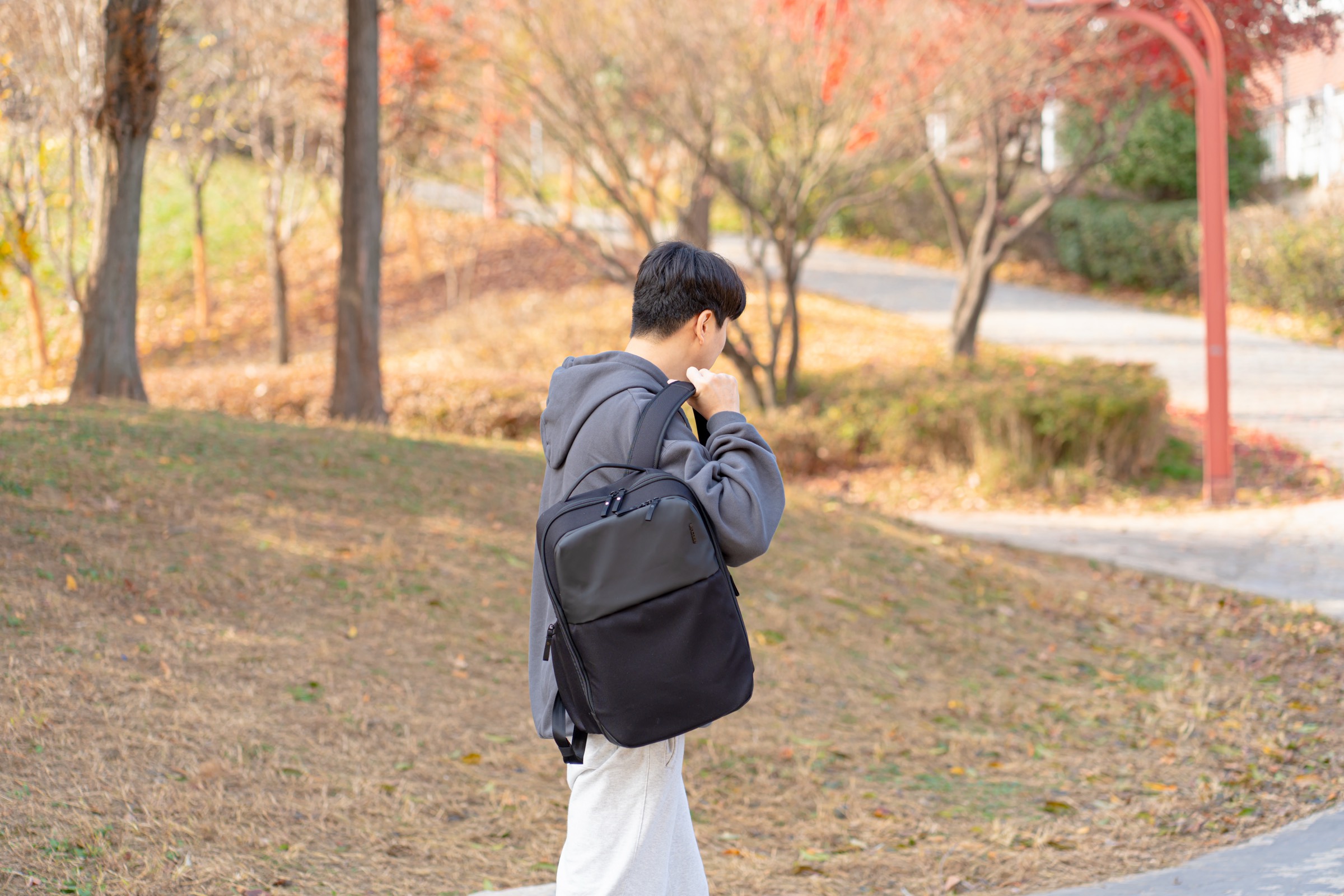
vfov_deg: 16.1
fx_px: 3173
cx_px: 672
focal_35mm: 85
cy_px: 448
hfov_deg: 23.9
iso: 100
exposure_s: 1/320
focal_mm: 85
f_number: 2.8
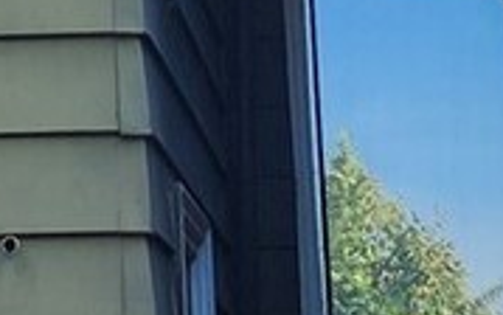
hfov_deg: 10.6
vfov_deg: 6.5
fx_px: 2688
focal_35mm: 196
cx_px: -28
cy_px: -262
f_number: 1.8
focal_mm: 6.4
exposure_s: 1/265
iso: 12
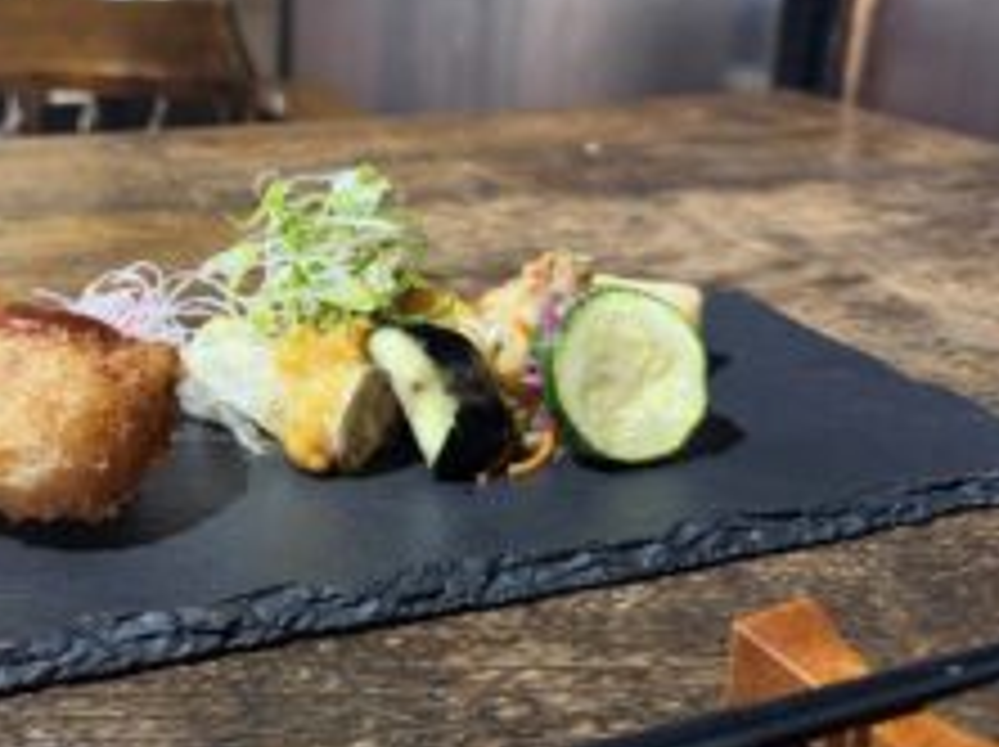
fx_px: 1124
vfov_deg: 36.1
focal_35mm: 39
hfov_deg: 45.9
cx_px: 230
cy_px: 212
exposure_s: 1/60
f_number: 1.78
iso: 400
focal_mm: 6.76
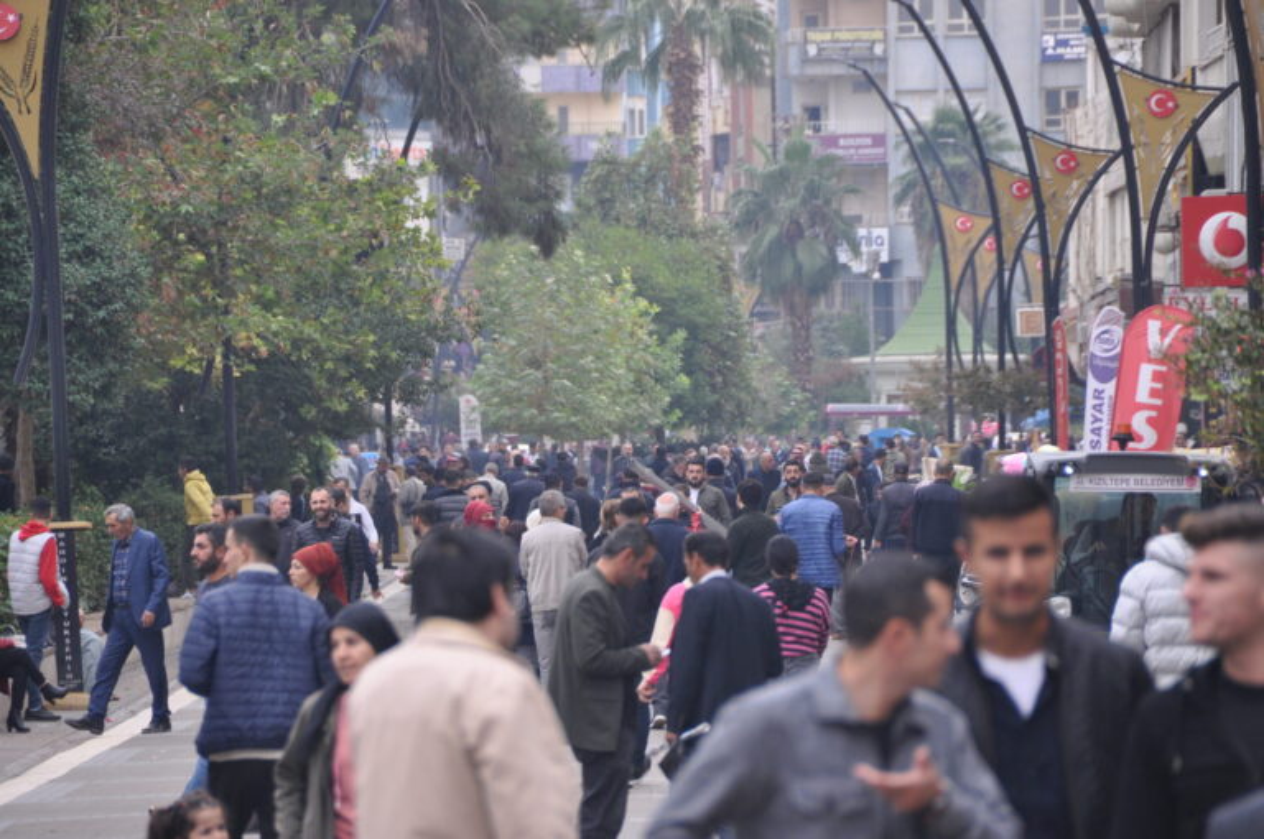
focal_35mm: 300
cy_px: 420
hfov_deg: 6.9
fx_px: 10520
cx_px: 632
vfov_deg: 4.6
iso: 500
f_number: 5.6
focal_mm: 200
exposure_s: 1/250
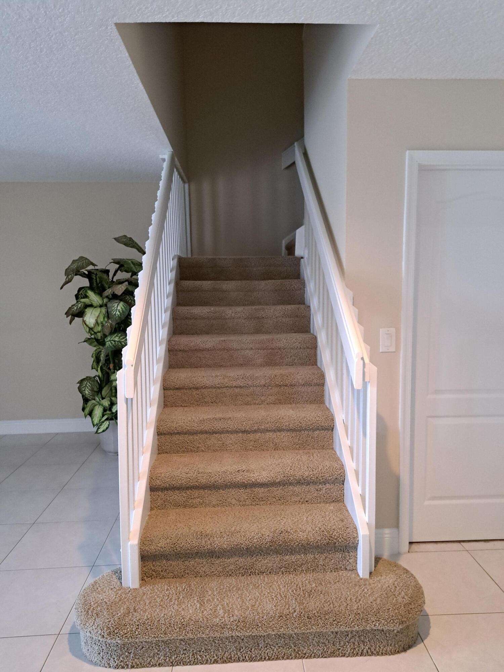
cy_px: 336
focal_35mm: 24
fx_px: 466
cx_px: 252
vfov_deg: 71.6
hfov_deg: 56.8
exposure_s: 1/40
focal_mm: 5.23
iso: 500
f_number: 1.8
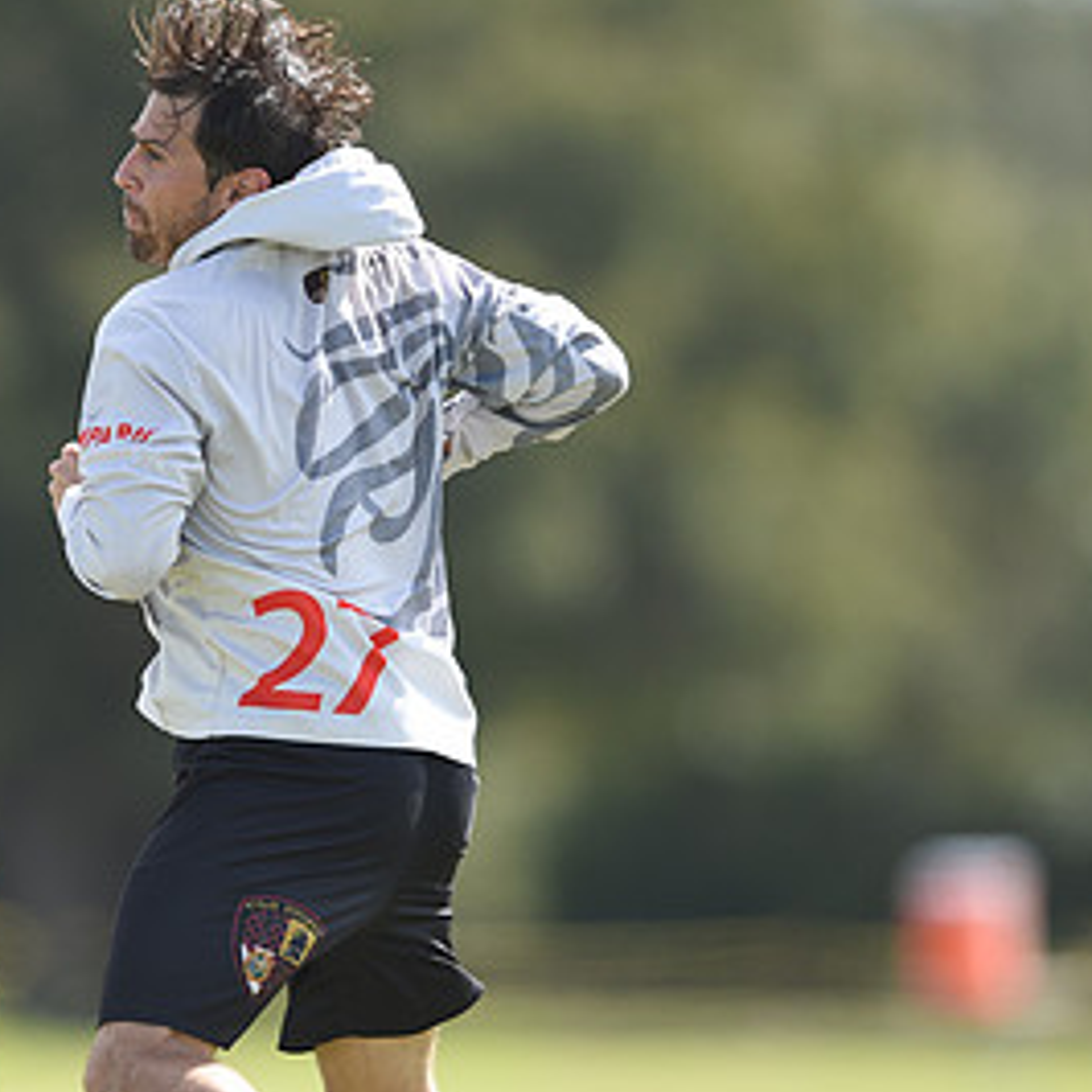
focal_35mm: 741
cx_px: 242
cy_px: 571
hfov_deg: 2.4
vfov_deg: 2.4
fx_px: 26447
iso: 200
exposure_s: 1/1600
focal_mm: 400
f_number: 2.8
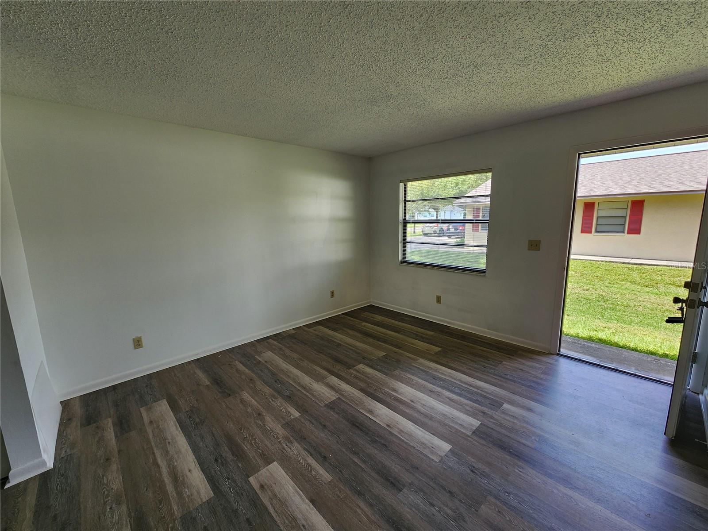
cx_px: 354
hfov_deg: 106.2
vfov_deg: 89.9
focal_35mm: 13
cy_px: 266
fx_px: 266
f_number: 2.2
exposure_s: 1/135
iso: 50
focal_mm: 2.2
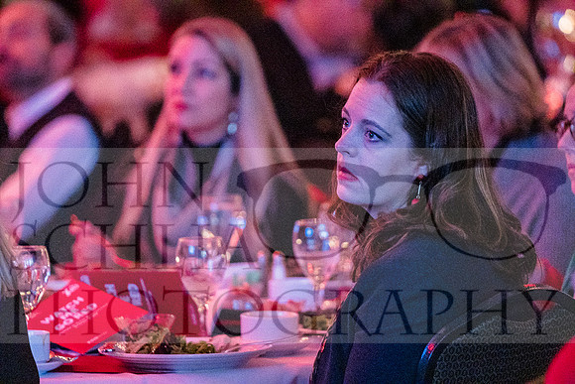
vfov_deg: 4.6
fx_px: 4793
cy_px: 192
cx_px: 288
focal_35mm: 300
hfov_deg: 6.9
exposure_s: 1/80
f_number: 2.8
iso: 6400
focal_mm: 200
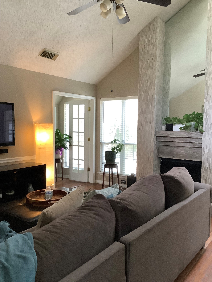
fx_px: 253
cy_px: 141
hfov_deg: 45.4
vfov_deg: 58.4
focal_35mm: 31
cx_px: 106
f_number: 2.4
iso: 200
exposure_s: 1/60
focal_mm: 3.3
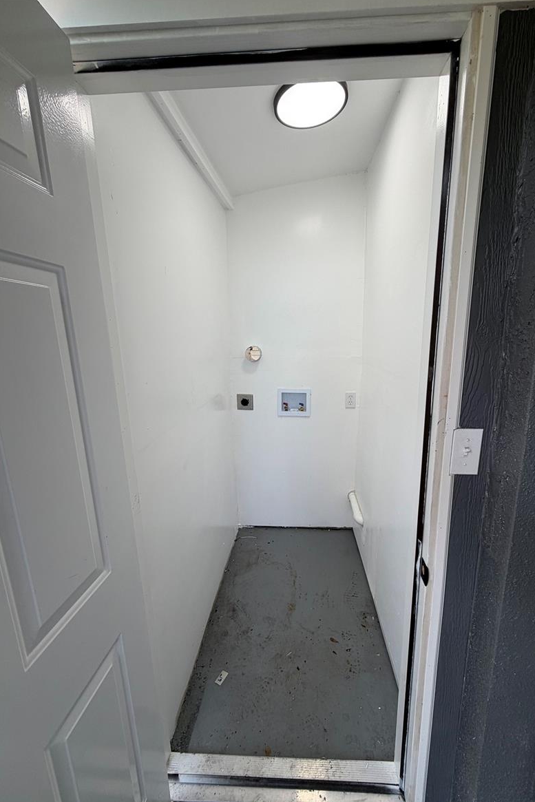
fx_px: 334
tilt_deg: -12.5
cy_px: 410
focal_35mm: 15
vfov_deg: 100.4
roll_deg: +0.7
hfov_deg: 77.1
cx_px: 297
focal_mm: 2.22
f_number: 2.2
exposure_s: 1/120
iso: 32
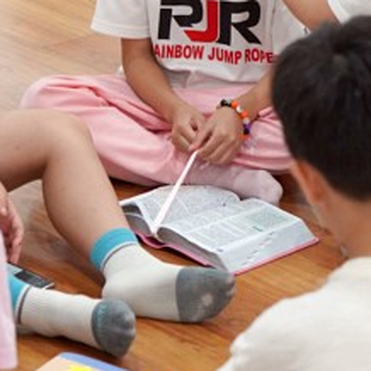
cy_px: 88
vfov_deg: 7.1
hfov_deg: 7.1
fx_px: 2983
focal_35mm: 246
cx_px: 71
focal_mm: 70
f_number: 4
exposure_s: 1/160
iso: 1600
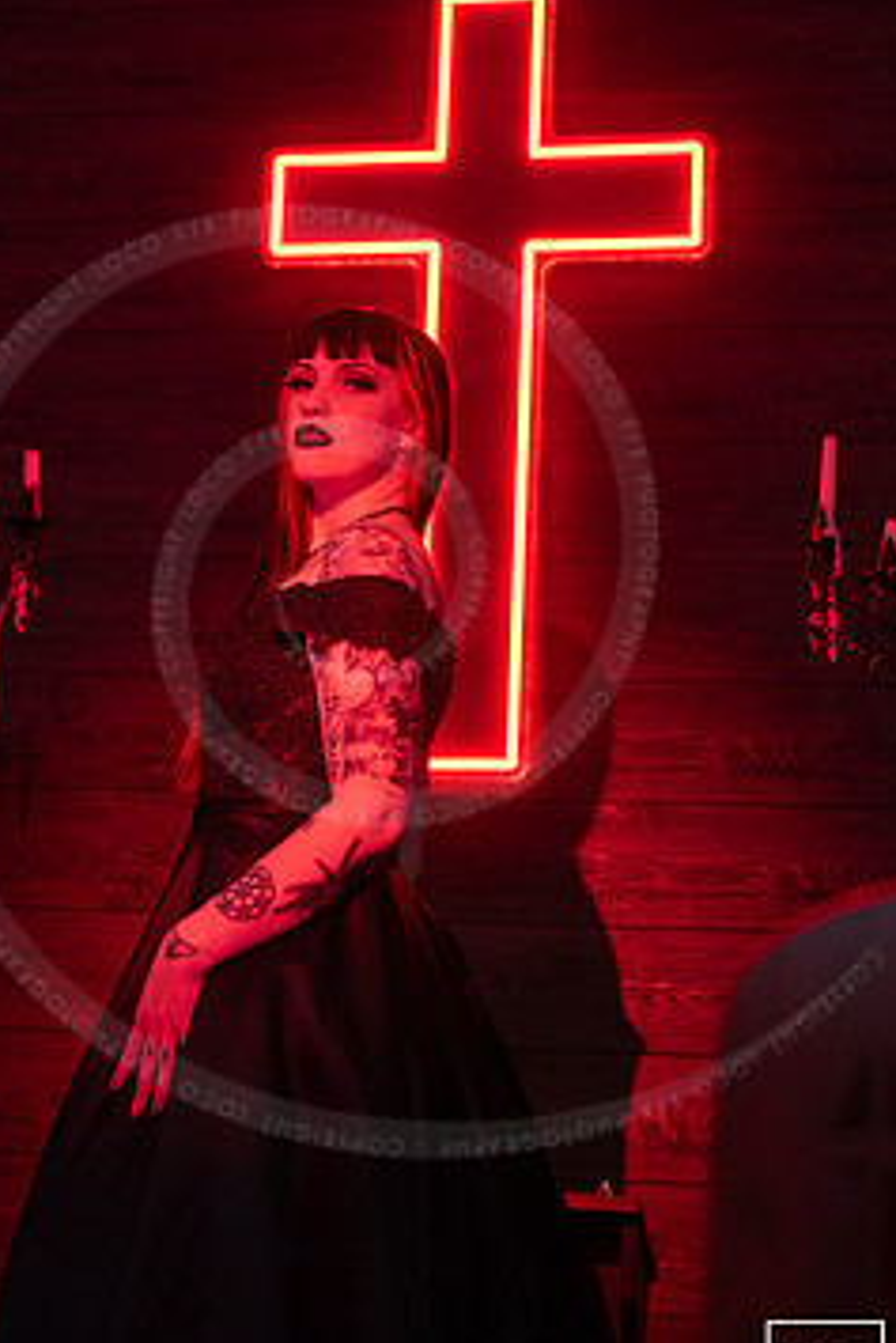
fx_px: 2834
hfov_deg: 18.0
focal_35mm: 76
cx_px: 397
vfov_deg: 26.6
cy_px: 666
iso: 1600
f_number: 2.4
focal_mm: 60
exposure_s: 1/200
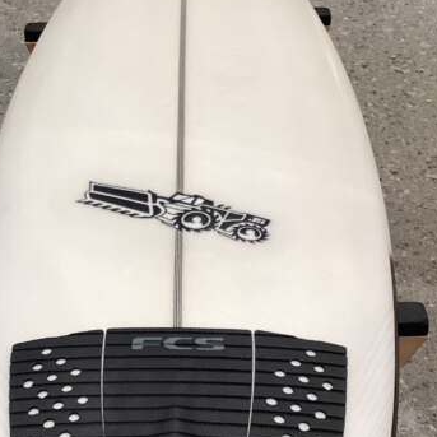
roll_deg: -1.0
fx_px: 914
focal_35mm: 64
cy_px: 311
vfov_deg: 26.6
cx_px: 175
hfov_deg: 26.8
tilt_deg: -40.1
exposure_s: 1/60
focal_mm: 3.3
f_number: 2.4
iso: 64
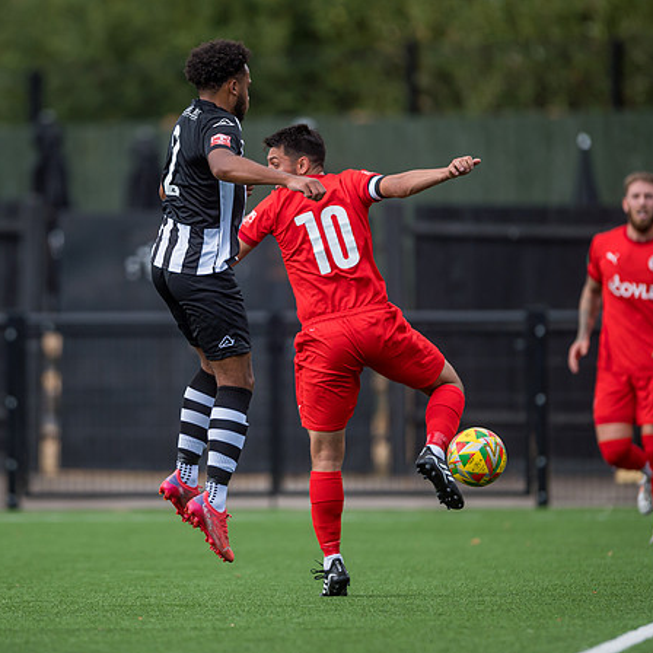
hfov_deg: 2.9
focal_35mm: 613
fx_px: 13083
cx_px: 208
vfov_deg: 2.9
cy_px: 336
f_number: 2.8
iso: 200
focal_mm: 400
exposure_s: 1/2000
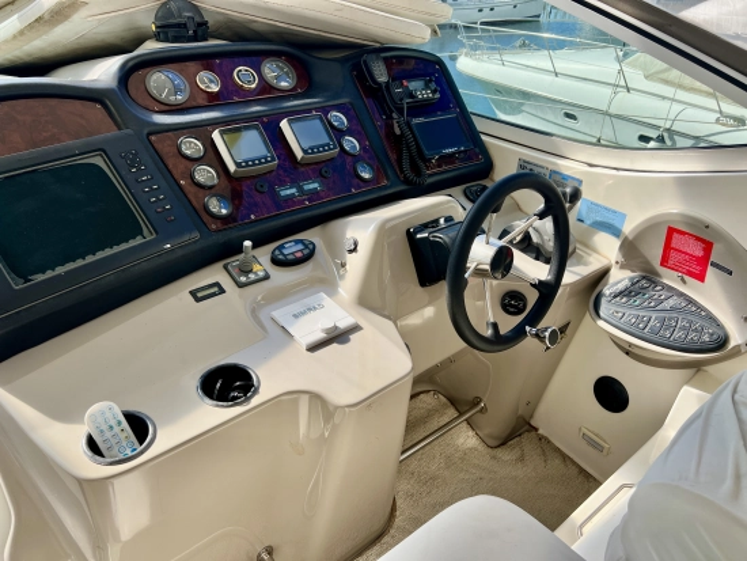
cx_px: 374
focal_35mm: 26
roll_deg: -0.8
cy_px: 280
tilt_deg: -29.9
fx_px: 561
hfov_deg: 67.3
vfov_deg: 53.1
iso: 50
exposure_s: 1/1575
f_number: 1.5
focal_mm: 5.7
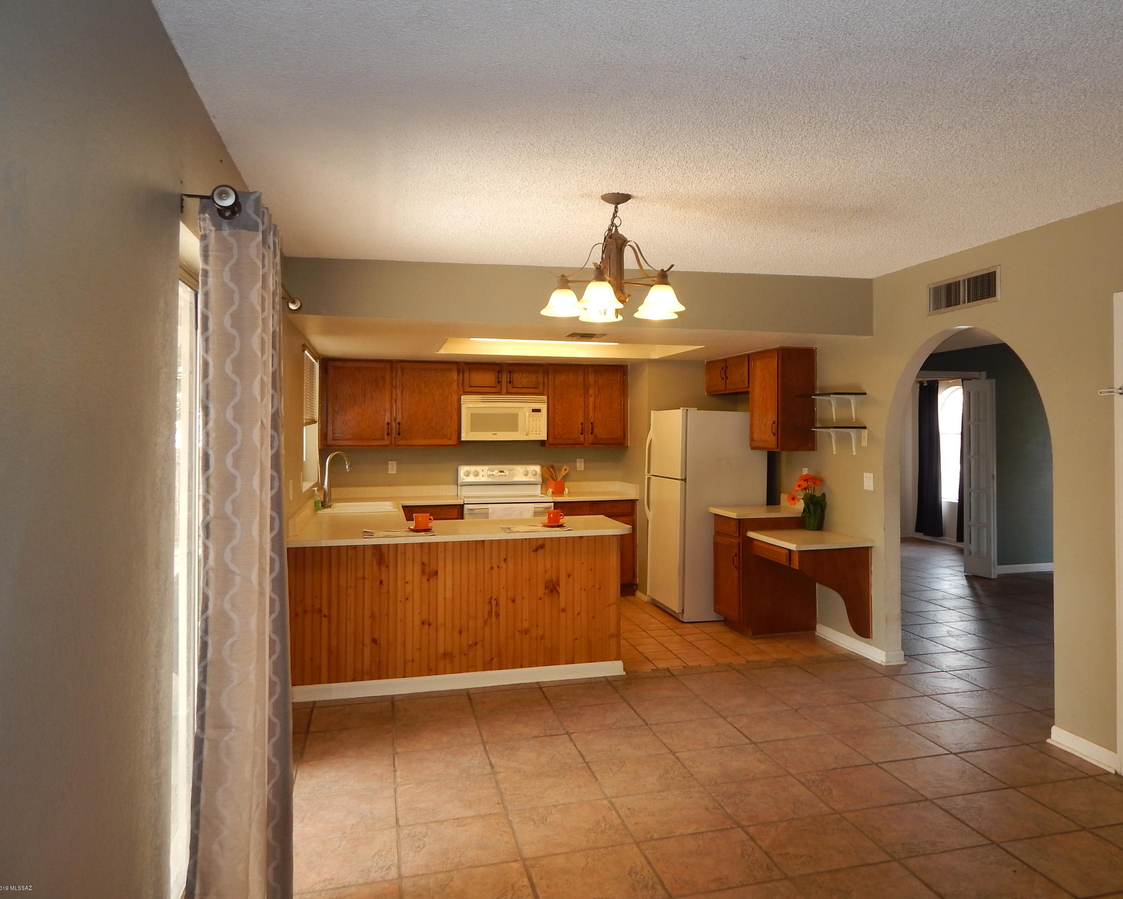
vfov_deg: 53.1
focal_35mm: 27
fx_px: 898
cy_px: 413
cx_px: 665
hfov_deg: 63.6
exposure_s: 1/50
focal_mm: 4
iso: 125
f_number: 3
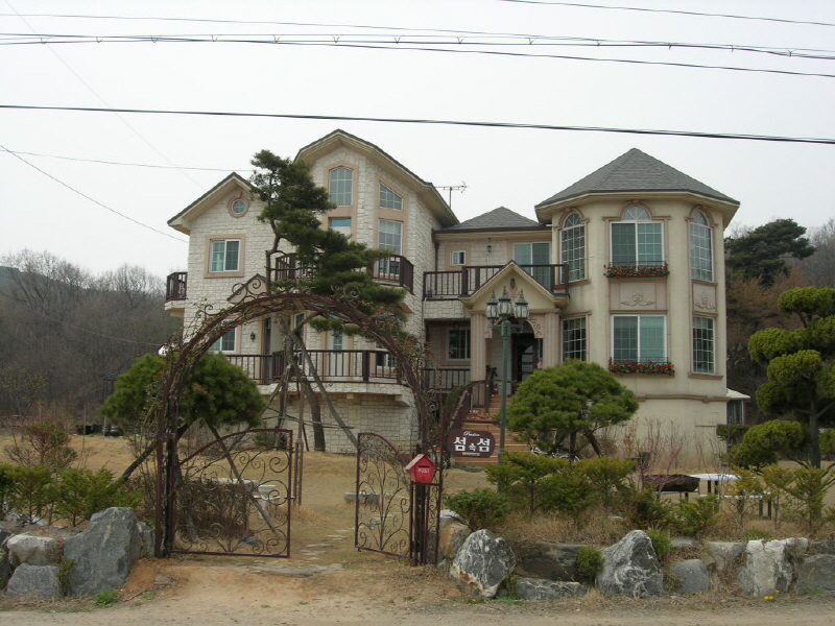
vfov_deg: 37.7
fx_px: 917
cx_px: 418
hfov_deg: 49.0
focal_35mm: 38
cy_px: 313
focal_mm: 7.8
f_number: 4.8
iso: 64
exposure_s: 1/583
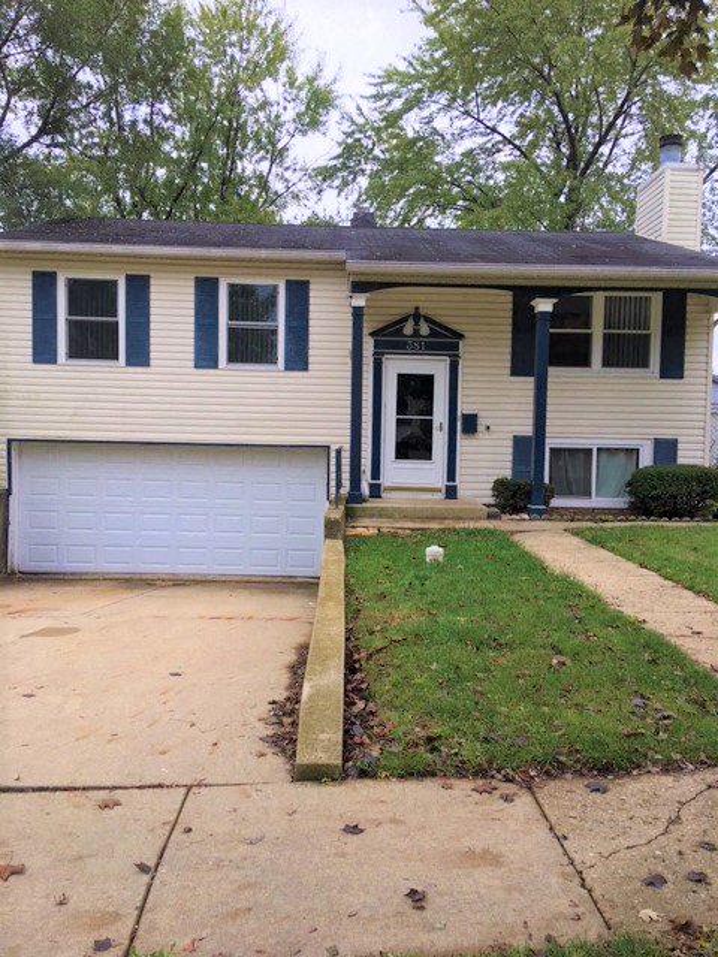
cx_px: 359
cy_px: 478
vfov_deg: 61.7
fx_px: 802
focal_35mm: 29
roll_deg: -0.1
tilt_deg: -2.0
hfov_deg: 48.2
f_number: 2.2
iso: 25
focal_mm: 4.15
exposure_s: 1/204
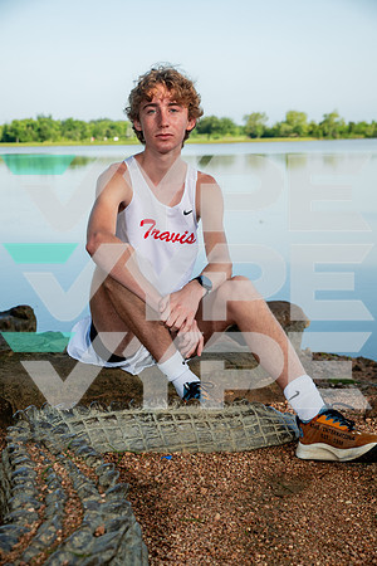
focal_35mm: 58
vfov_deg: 34.5
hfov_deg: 23.4
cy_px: 283
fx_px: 911
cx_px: 188
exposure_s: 1/200
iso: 125
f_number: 7.1
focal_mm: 58
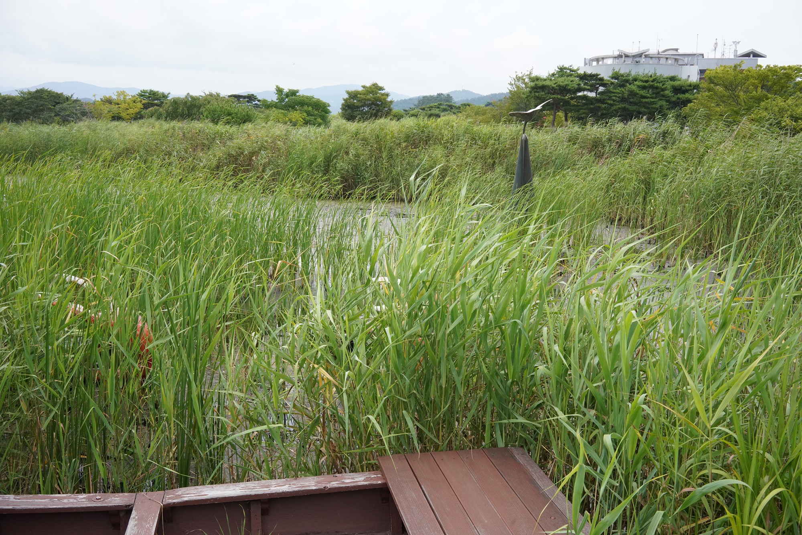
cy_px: 268
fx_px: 780
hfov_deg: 54.4
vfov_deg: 37.9
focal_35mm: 35
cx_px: 401
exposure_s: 1/500
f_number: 14
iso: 1600
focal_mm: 35
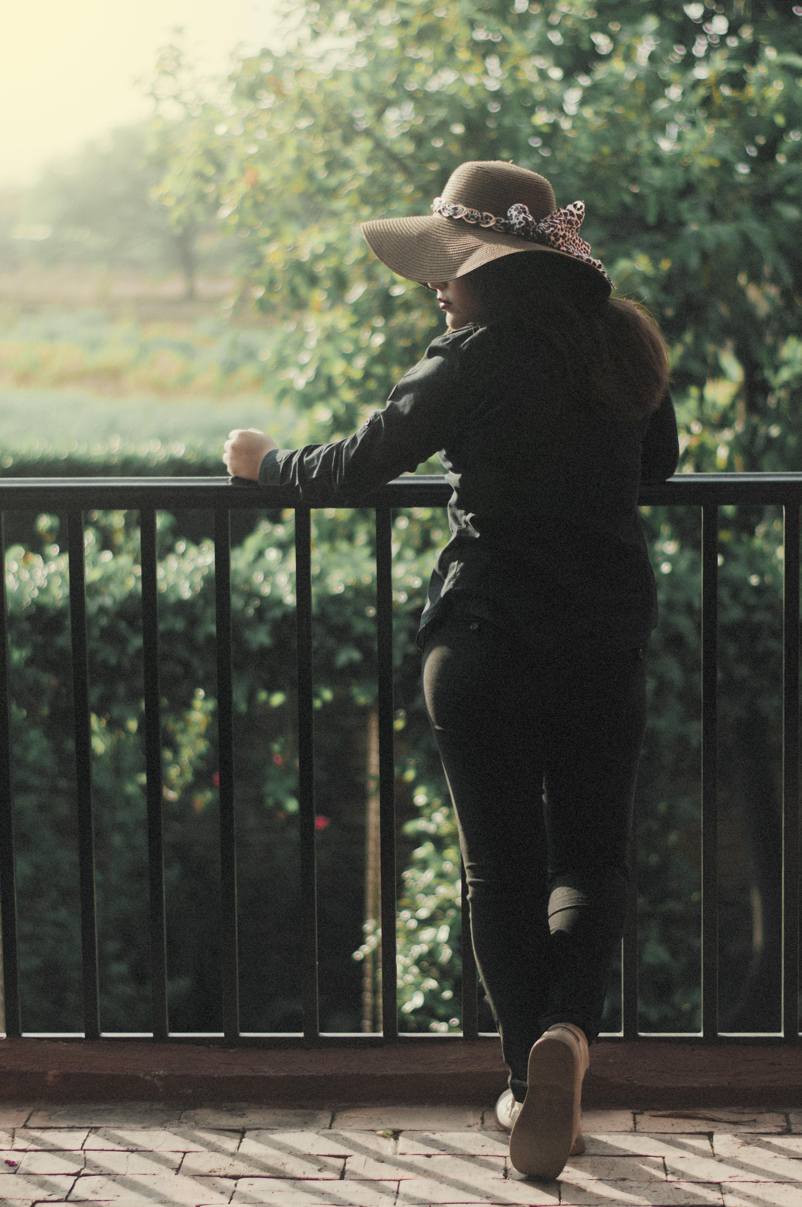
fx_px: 2511
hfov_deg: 18.1
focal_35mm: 75
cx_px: 401
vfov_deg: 27.0
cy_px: 604
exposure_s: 1/1250
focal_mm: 50
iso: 100
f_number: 1.8
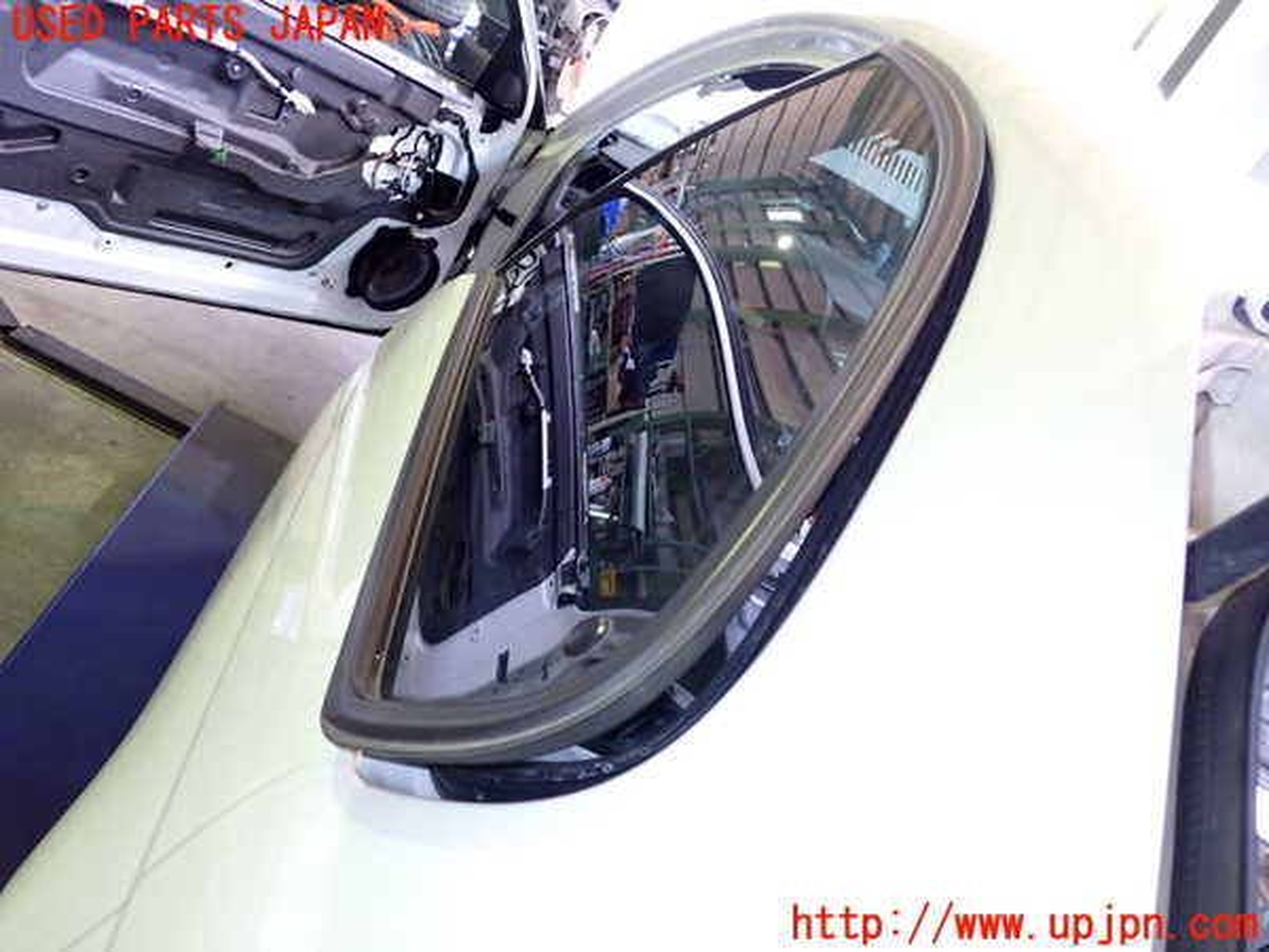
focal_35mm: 30
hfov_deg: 60.0
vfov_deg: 46.8
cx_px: 634
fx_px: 1100
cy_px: 476
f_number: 2.3
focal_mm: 5.4
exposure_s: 1/30
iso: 400
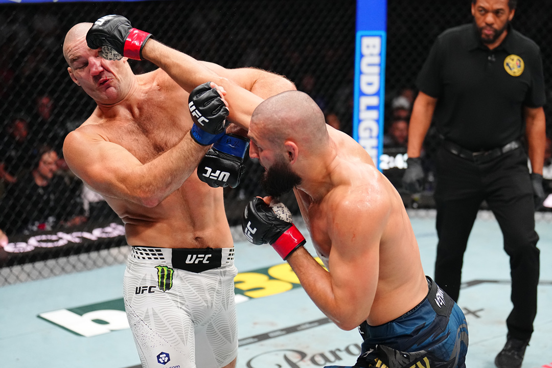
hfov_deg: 28.8
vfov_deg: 19.5
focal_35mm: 70
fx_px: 1073
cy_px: 184
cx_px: 276
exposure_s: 1/1600
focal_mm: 70
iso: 4000
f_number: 2.8
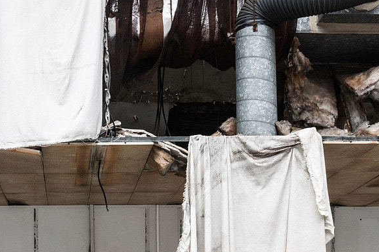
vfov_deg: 20.3
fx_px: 695
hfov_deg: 30.3
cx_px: 247
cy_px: 208
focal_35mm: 66
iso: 320
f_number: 8
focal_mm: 24
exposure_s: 1/25
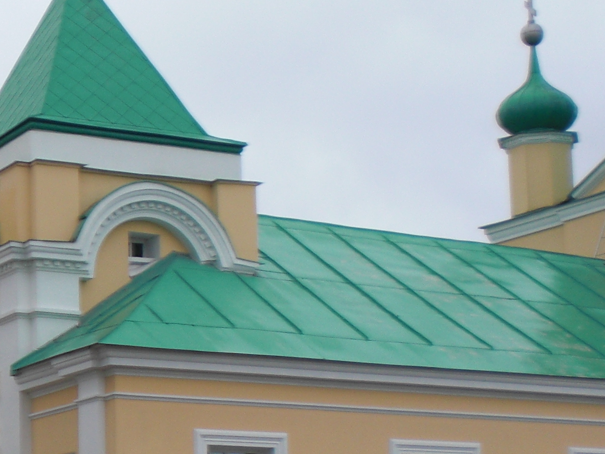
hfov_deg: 18.4
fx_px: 1765
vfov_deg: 14.4
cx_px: -127
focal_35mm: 101
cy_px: 443
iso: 64
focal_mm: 6.3
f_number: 3.1
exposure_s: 1/125
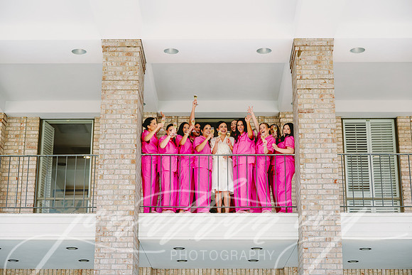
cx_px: 206
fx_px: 801
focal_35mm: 70
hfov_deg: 28.8
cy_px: 138
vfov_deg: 19.5
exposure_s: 1/500
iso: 320
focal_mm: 70
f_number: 3.5
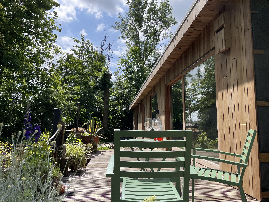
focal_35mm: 26
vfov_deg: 53.1
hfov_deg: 67.3
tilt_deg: +6.3
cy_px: 101
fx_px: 202
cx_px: 134
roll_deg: -0.5
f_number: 1.6
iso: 32
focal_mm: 4.2
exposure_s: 1/2398
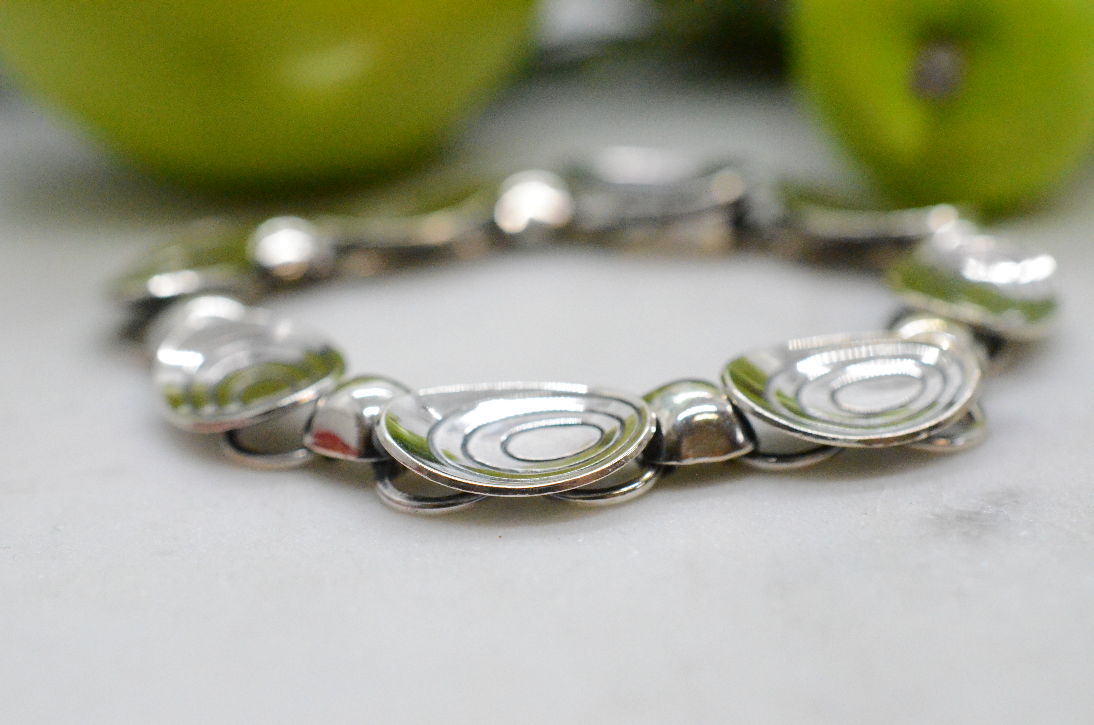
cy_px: 362
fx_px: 1820
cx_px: 547
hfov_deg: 33.5
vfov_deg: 22.5
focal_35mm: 60
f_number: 6.3
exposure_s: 1/3200
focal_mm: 40
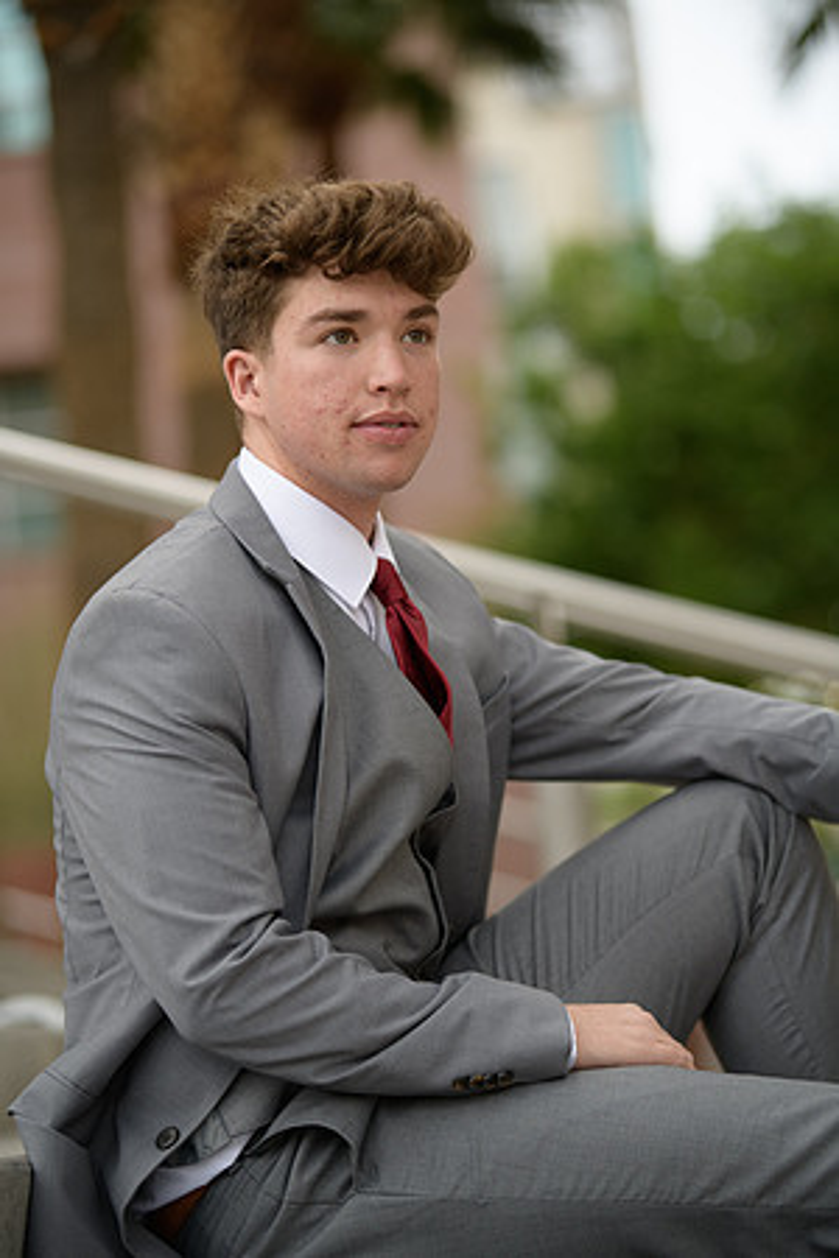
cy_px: 629
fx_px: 3915
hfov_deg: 12.2
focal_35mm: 112
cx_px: 420
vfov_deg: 18.3
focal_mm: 112
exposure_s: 1/320
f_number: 2.8
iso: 250
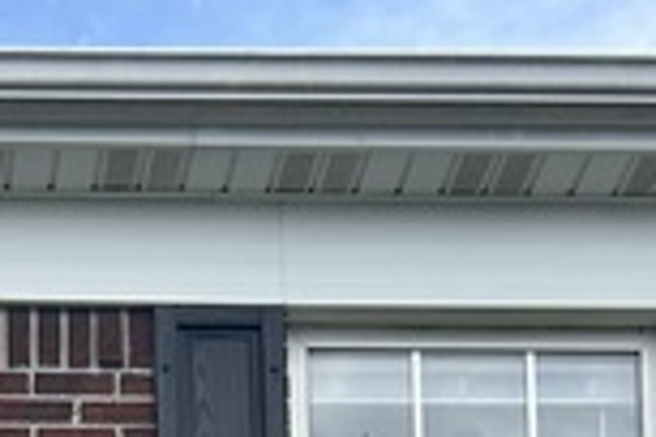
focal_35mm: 141
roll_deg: +1.0
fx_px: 2569
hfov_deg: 14.1
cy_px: 1589
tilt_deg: +5.4
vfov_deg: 7.6
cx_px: -111
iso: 50
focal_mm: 5.7
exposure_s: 1/2123
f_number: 1.5
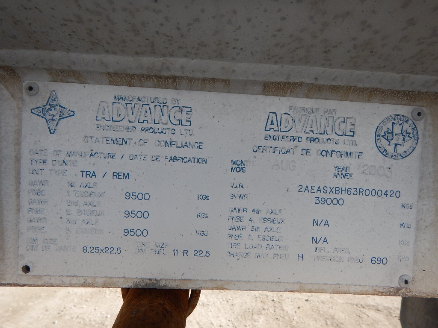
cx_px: 219
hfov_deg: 71.6
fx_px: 304
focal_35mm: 24
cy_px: 164
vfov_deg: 56.8
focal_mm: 4.3
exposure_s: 1/800
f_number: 2.8
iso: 125
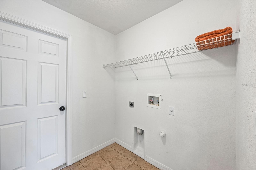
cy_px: 85
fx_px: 100
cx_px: 128
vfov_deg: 81.2
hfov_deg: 104.3
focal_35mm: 14
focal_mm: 14
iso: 400
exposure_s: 1/20
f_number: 8
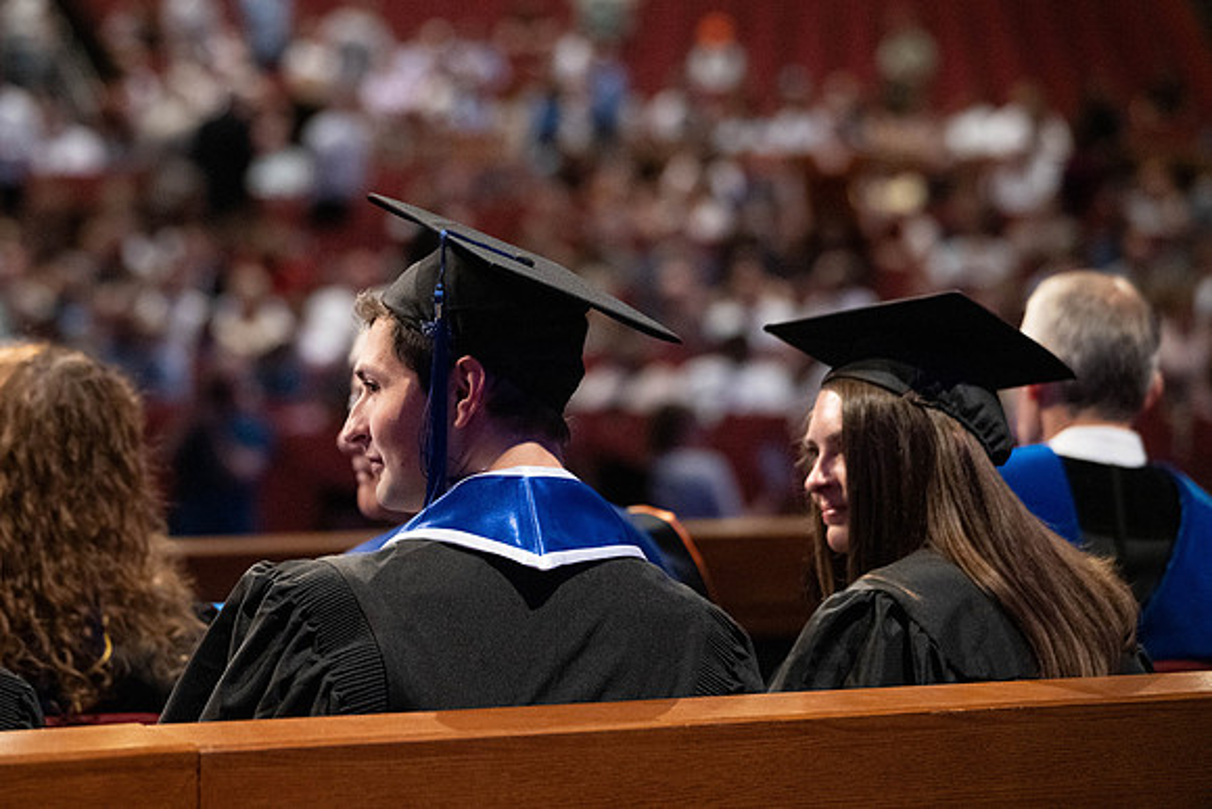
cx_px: 515
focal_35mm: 138
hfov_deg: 14.8
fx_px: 4661
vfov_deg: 9.9
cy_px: 348
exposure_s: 1/160
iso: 6400
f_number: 3.5
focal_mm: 120
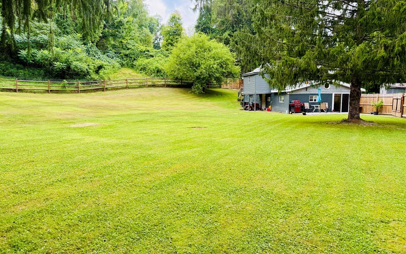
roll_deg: +0.1
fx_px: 288
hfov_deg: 70.4
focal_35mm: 26
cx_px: 199
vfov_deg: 47.6
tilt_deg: -5.2
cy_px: 124
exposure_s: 1/677
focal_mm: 6.76
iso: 100
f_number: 1.78
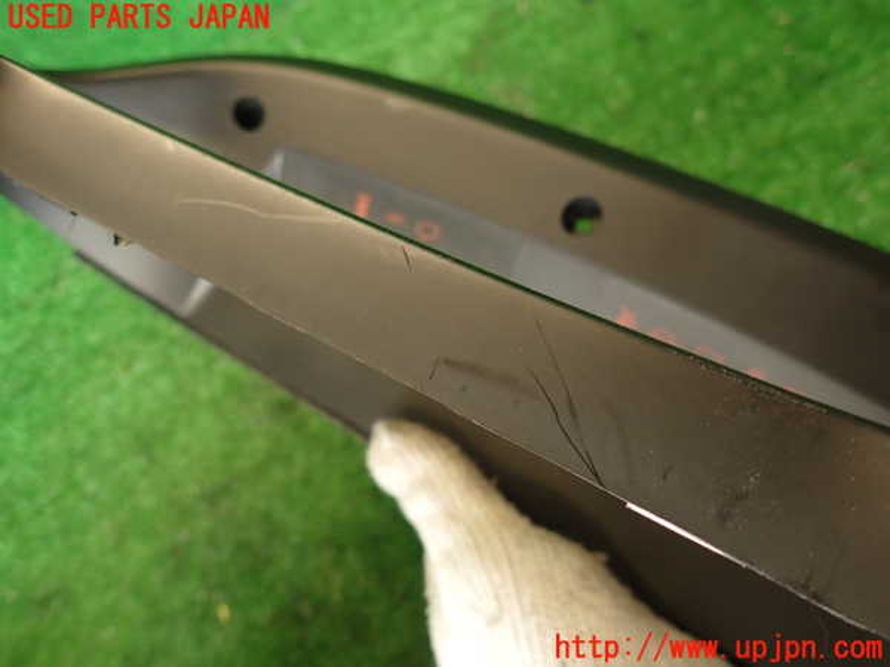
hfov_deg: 69.4
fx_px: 643
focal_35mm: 25
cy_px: 334
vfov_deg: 54.9
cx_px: 445
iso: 200
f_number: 2
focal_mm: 4.5
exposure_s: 1/50
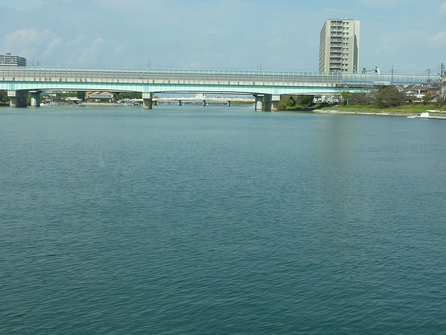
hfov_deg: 37.5
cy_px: 168
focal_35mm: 51
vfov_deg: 28.6
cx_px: 223
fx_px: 657
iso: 80
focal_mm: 4.7
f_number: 5
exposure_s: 1/500
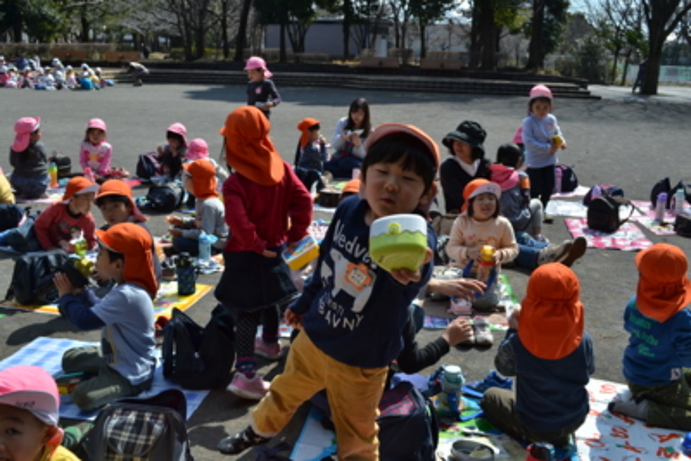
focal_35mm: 36
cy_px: 230
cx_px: 346
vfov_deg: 36.9
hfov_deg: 53.1
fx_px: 691
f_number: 8
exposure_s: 1/250
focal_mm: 24
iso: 100
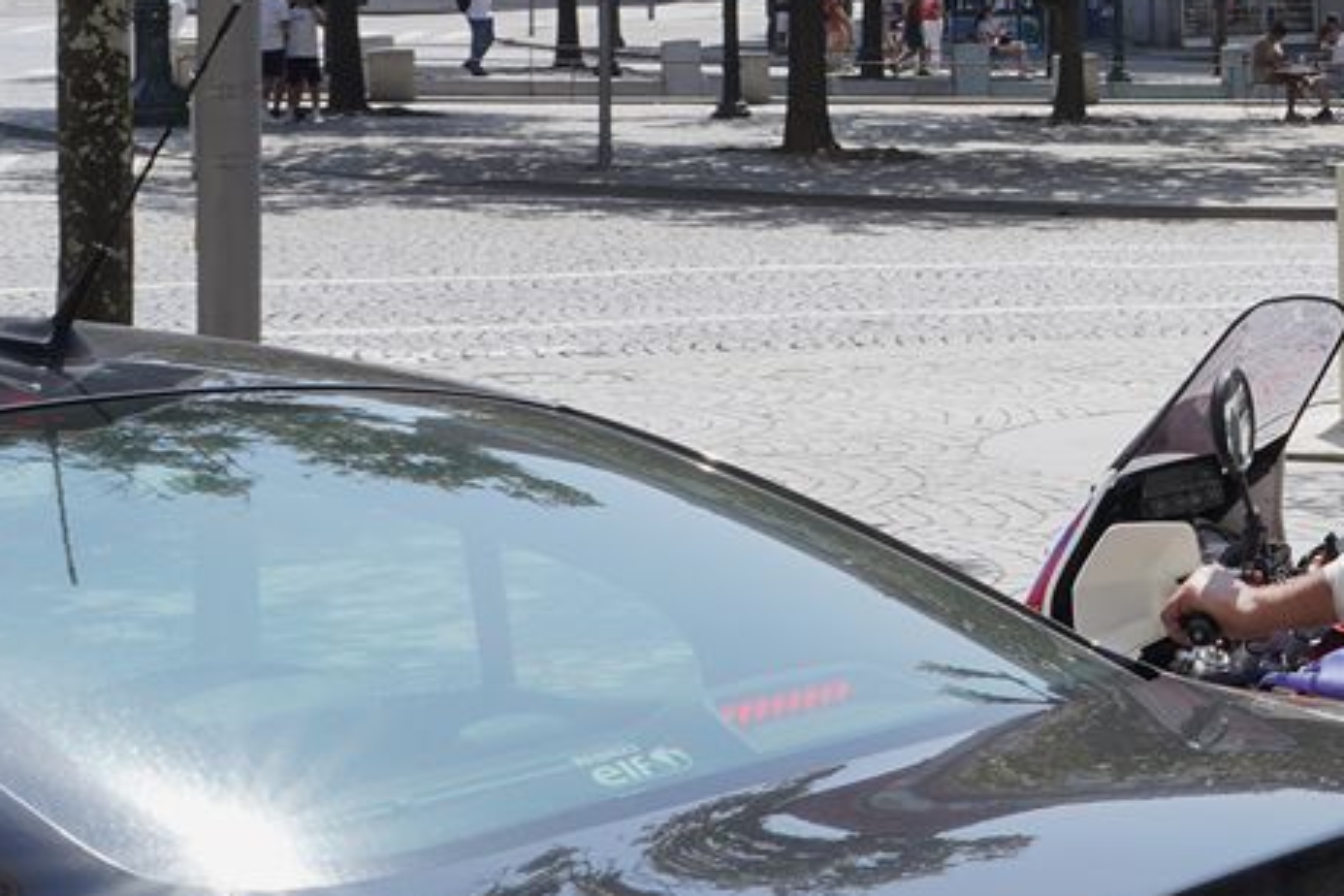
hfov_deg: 16.6
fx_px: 3882
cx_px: 2368
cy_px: -239
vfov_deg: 12.8
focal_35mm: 104
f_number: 13
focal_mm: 24
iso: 100
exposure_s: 1/100
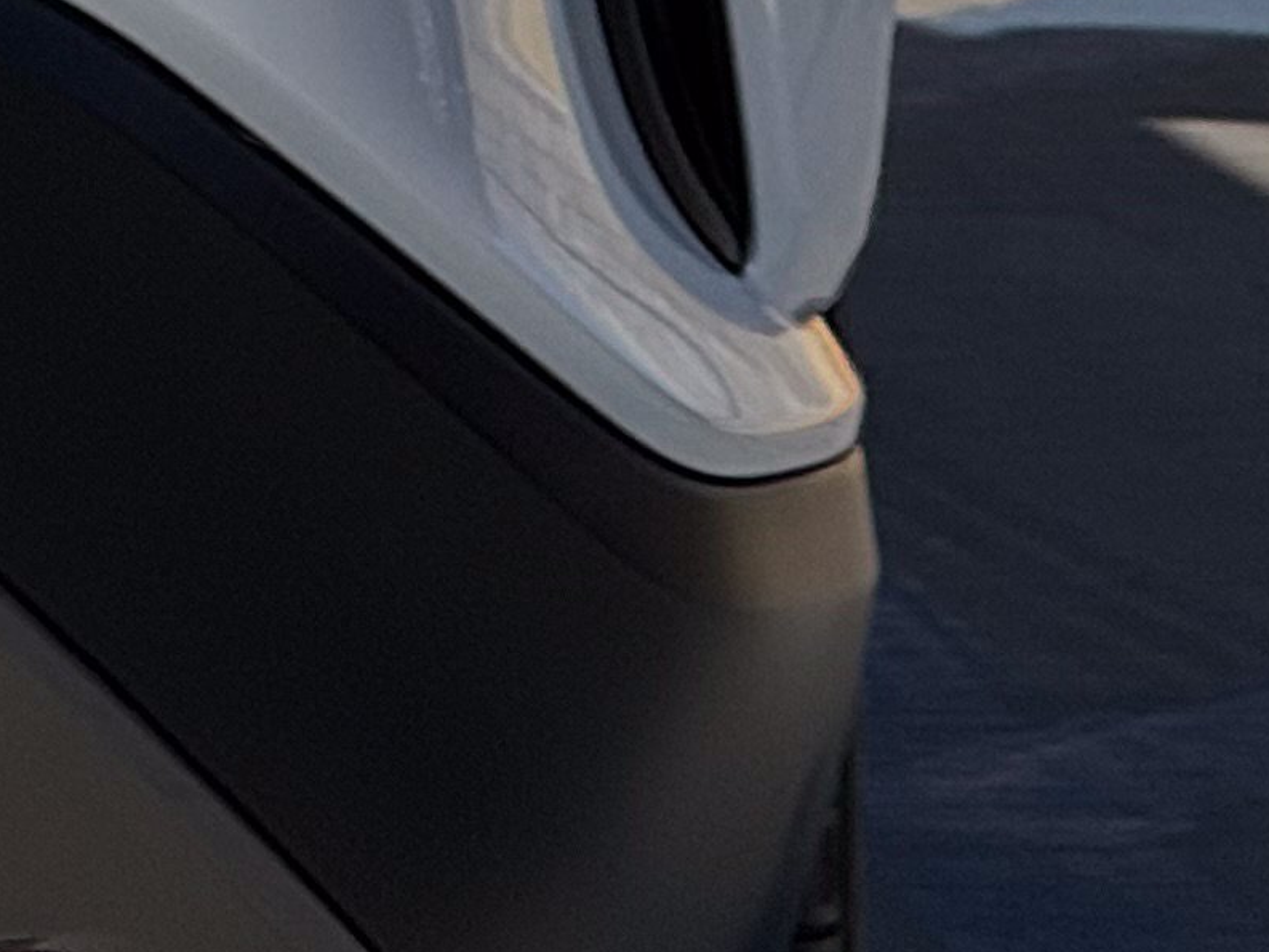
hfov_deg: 3.2
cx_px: -530
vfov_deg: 2.4
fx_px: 22366
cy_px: -1382
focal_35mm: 610
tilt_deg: -4.0
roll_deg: -1.0
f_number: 2.8
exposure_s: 1/3344
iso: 40
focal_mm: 15.66
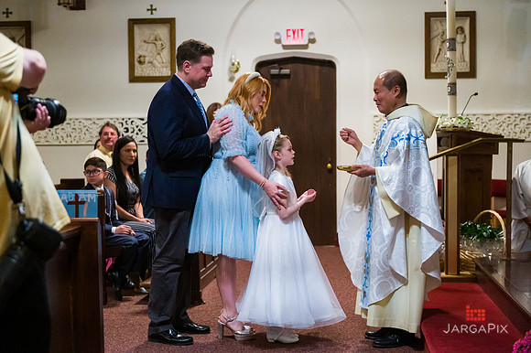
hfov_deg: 33.4
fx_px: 884
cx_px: 266
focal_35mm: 60
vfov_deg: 22.6
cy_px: 176
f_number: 3.2
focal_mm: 60
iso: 6400
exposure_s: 1/400
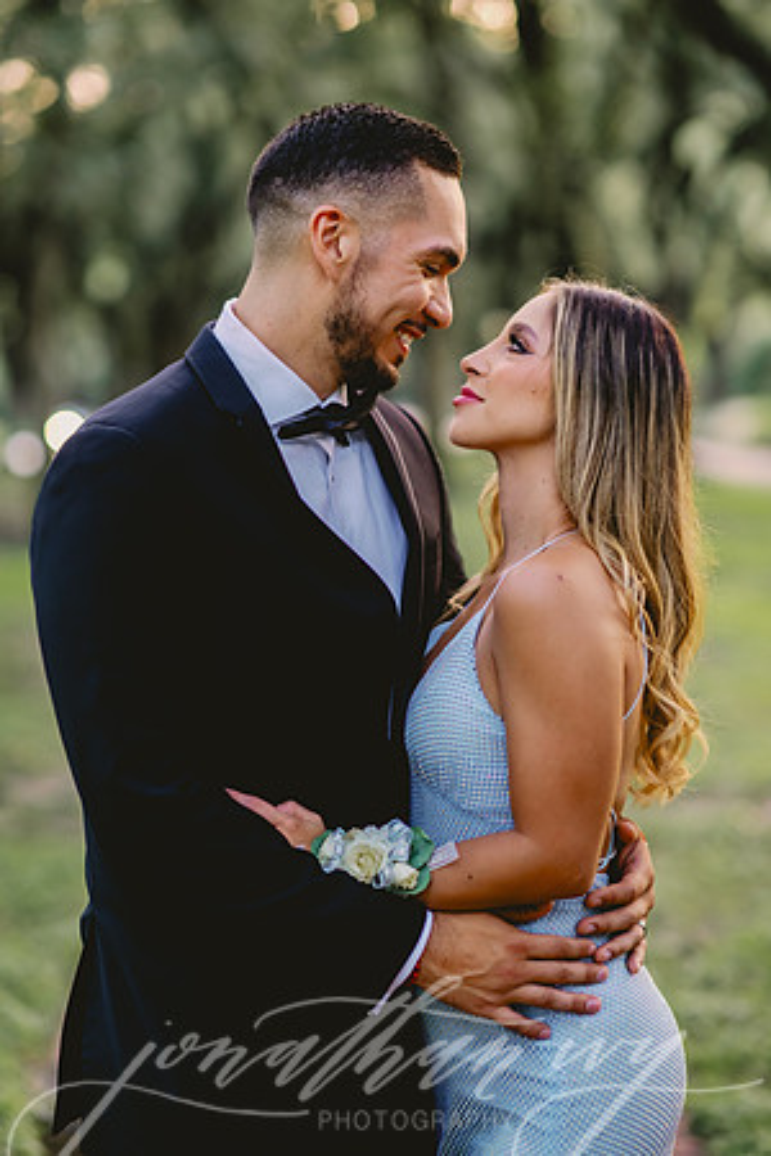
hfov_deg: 16.1
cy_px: 578
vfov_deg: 23.9
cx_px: 386
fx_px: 2730
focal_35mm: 85
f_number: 2
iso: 1250
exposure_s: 1/250
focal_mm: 85
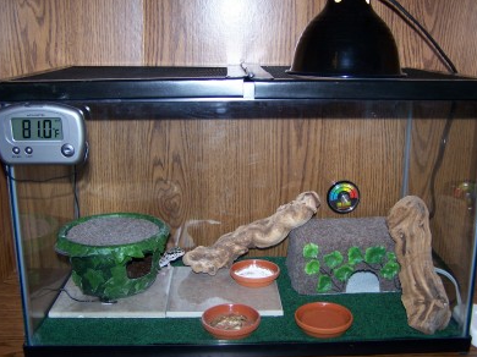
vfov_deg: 36.8
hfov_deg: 47.9
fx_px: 537
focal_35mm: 39
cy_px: 176
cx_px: 238
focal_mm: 6.3
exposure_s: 1/60
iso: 80
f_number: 2.8
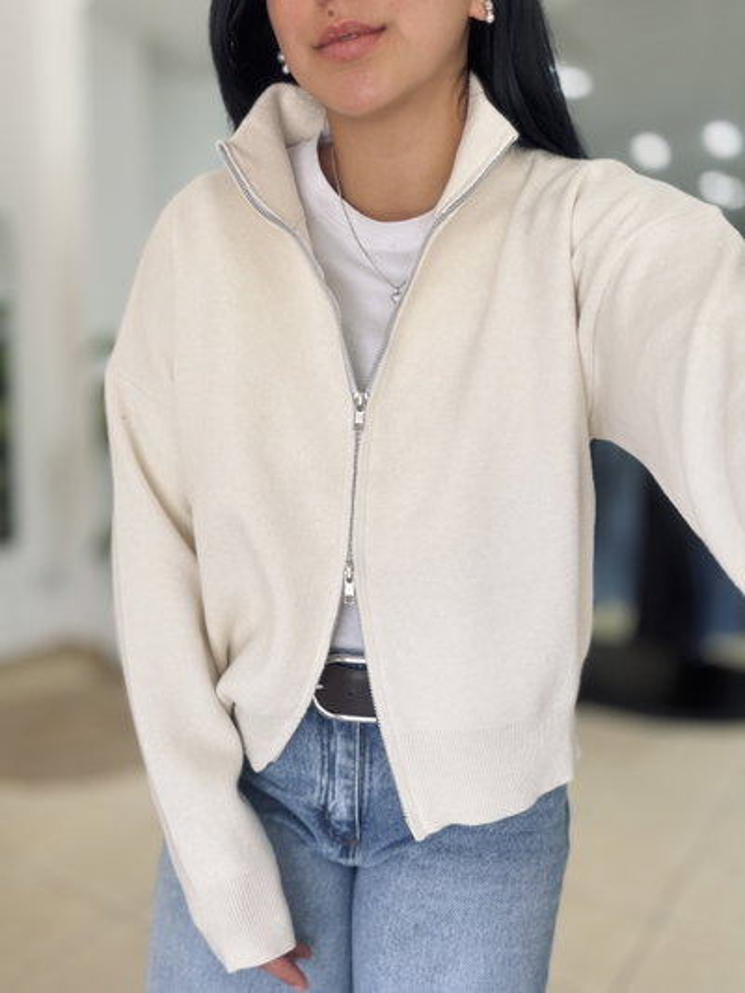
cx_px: 372
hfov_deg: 46.8
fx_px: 861
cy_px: 496
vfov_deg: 60.0
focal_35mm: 30
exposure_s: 1/72
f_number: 1.9
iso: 80
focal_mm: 2.71
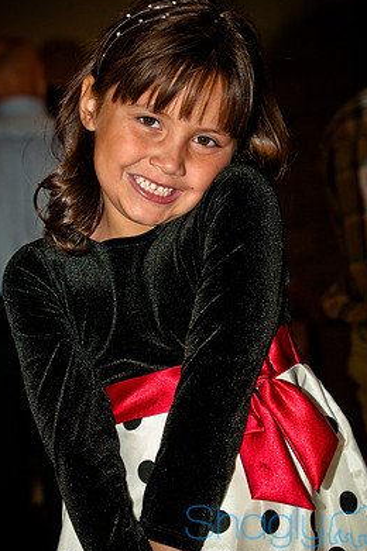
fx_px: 2114
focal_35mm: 138
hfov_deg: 9.9
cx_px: 197
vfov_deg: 14.9
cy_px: 276
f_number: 5.6
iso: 400
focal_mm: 80
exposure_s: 1/60
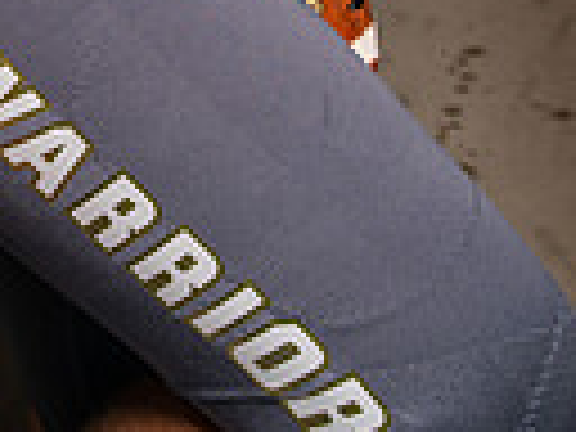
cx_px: -45
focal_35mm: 81
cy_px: -567
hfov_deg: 22.8
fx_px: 1348
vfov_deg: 13.7
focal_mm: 24
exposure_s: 1/250
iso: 125
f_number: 5.6
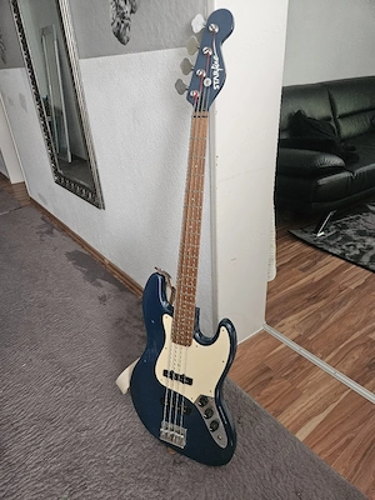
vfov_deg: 73.9
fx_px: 332
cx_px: 188
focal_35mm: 23
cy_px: 250
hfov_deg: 58.9
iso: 800
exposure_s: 1/101
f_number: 1.8
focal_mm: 5.4
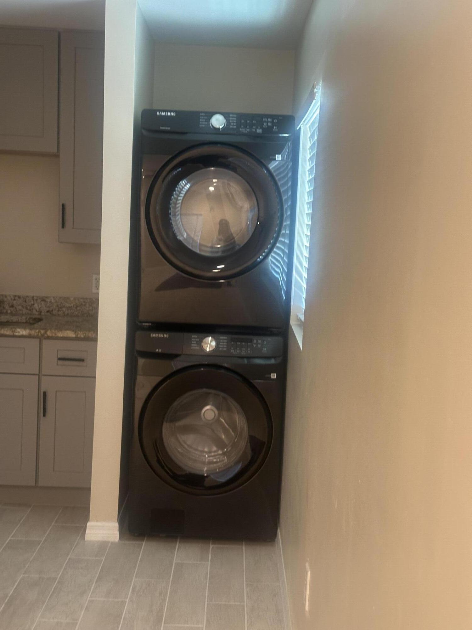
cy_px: 315
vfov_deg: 39.7
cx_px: 236
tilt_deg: -6.7
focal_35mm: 48
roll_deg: -3.0
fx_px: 873
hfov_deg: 30.3
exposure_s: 1/40
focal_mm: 6.86
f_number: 1.78
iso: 250
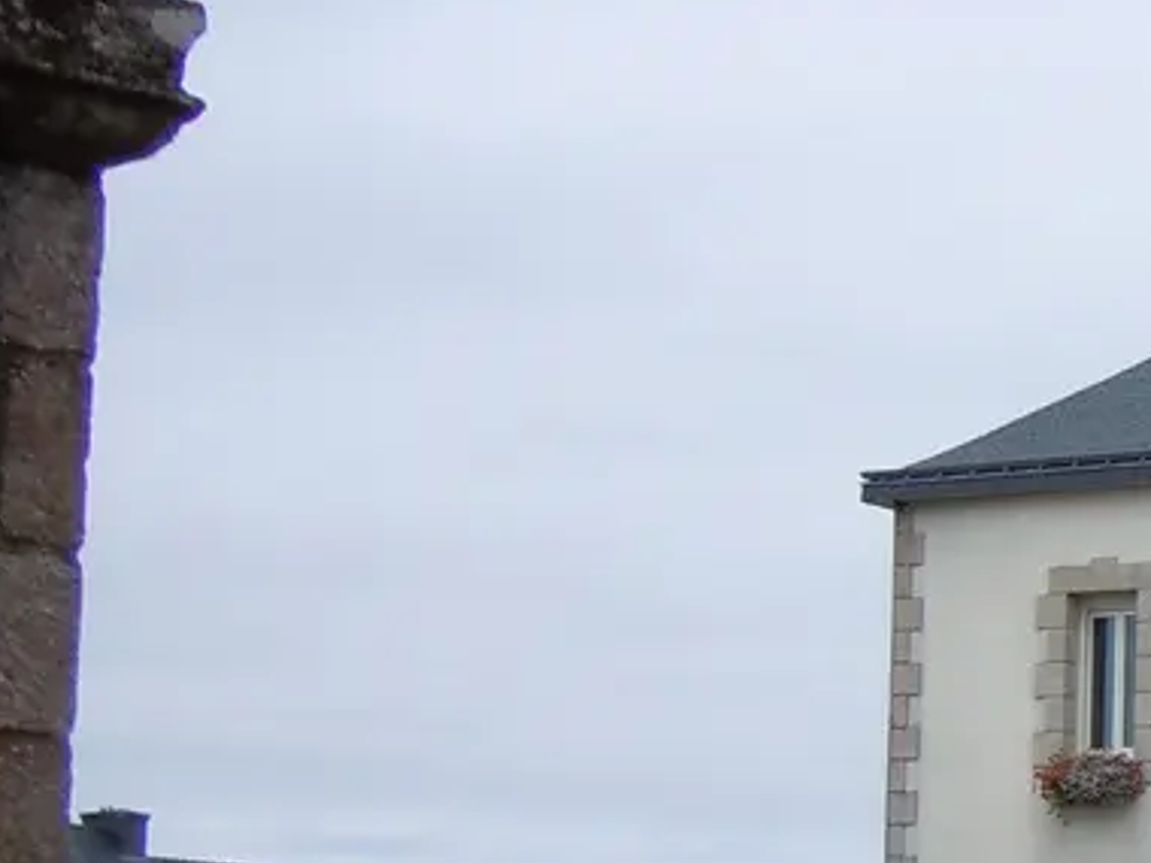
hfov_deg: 17.0
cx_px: 1875
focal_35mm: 101
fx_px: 3358
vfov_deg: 14.4
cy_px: 890
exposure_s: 1/800
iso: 100
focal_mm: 5.4
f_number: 3.5
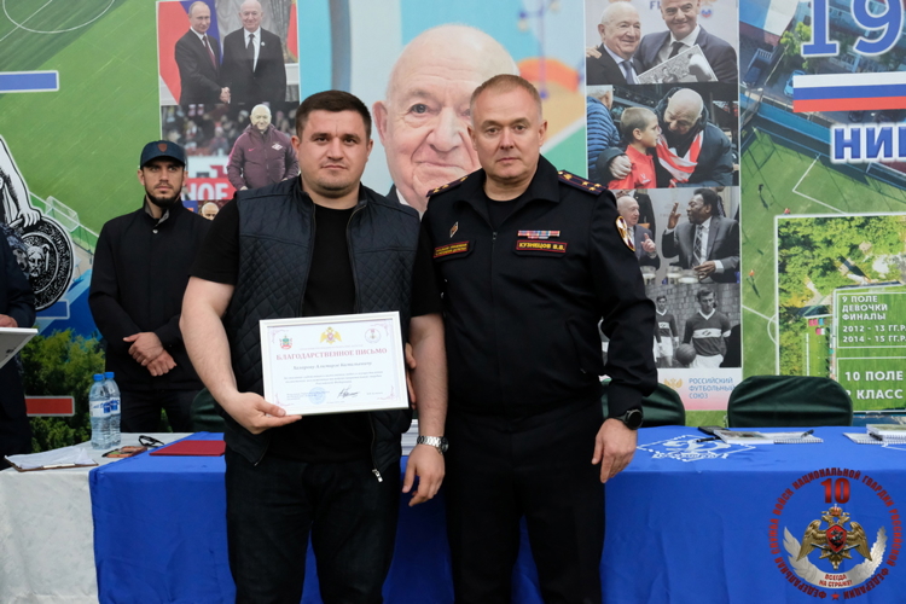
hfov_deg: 36.9
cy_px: 302
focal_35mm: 54
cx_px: 453
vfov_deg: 25.1
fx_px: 1359
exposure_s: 1/1400
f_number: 5.6
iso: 8000
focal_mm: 35.8
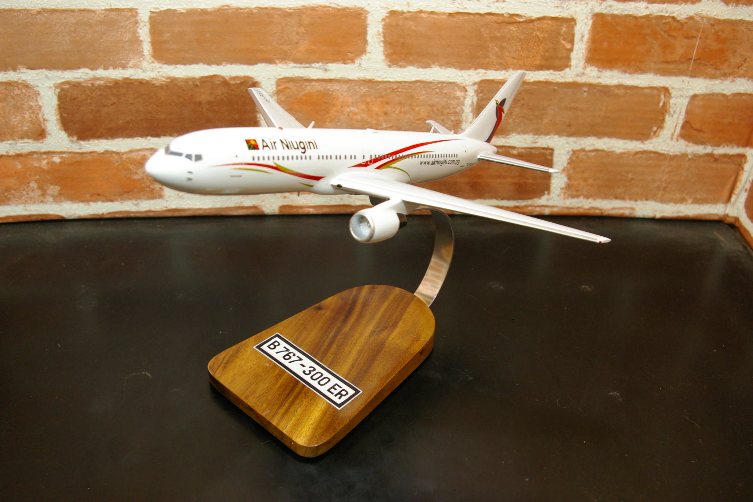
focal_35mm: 39
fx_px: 816
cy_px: 251
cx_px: 376
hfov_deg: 49.6
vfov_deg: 34.2
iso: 800
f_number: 5.6
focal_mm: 26
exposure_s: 1/20
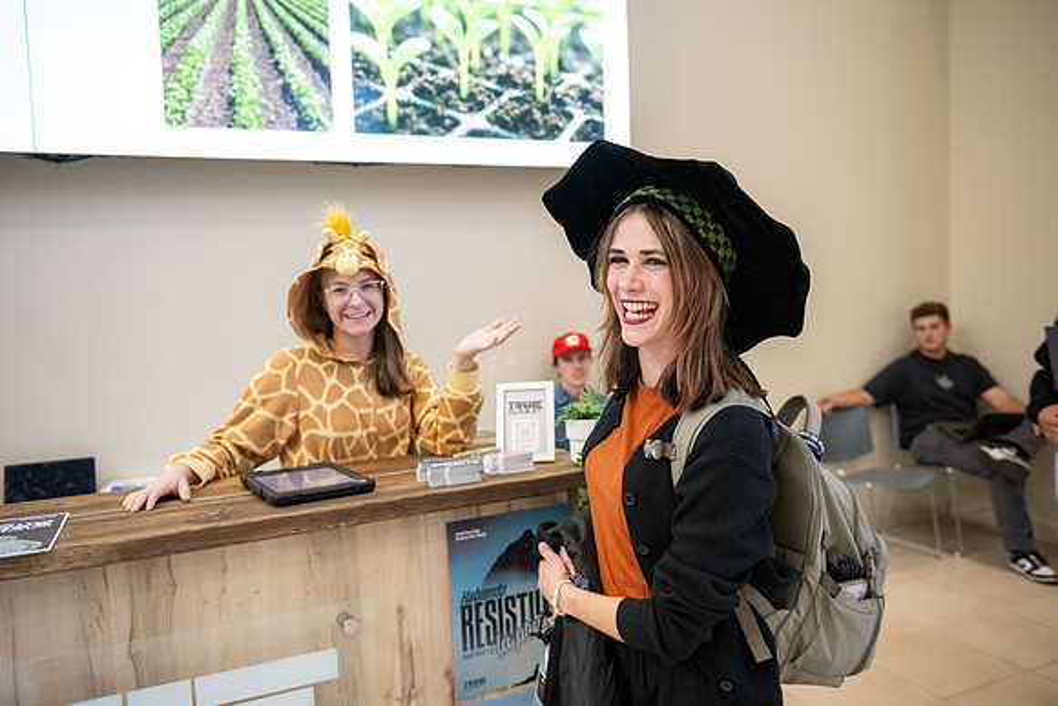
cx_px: 529
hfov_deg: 60.3
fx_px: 911
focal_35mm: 31
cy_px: 353
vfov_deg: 42.3
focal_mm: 31
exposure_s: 1/500
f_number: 2.8
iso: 3200
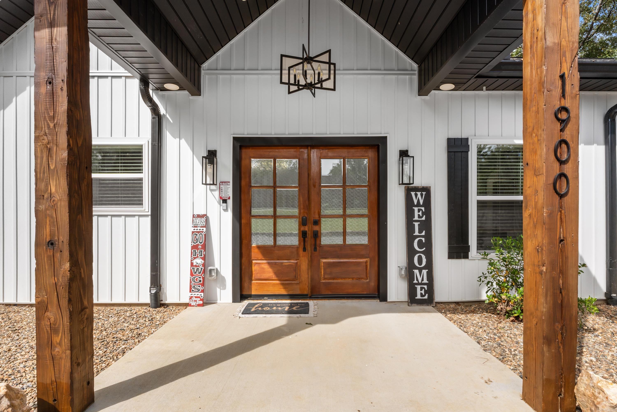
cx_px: 308
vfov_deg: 66.1
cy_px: 206
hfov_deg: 88.6
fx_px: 316
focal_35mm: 18
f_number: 9
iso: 200
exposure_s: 1/60
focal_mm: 12.3
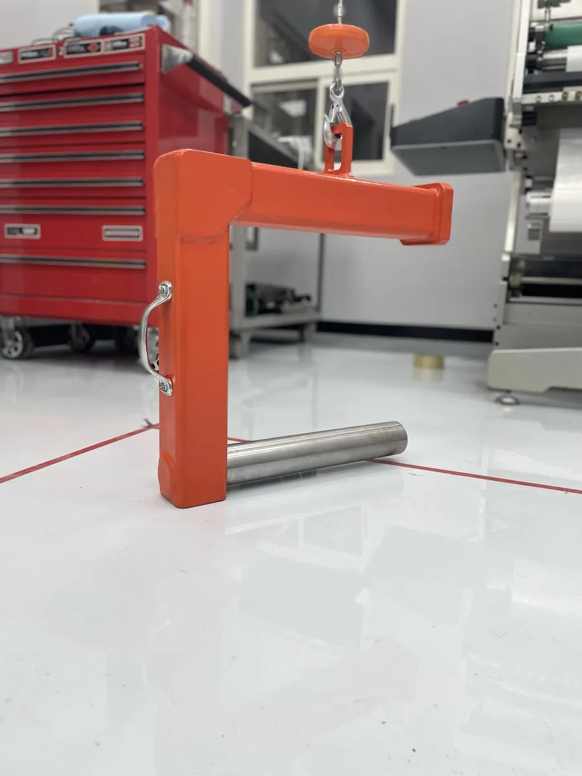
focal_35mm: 26
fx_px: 583
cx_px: 291
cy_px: 388
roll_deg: -1.7
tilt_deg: -9.8
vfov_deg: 67.3
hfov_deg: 53.1
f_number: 1.6
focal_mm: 4.2
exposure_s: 1/120
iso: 50
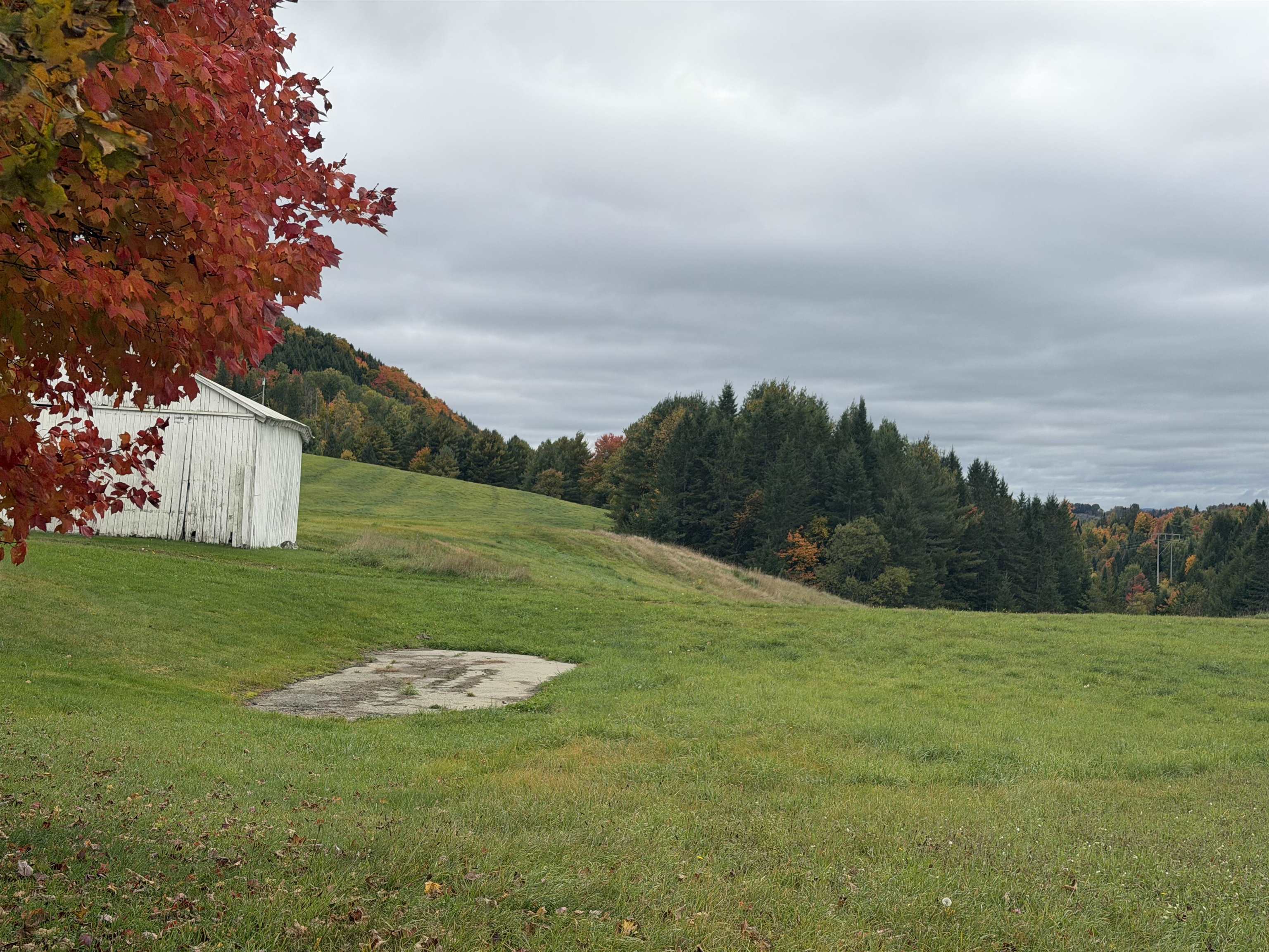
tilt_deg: +2.2
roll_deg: -1.2
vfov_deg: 30.3
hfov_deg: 39.7
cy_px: 476
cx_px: 634
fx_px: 1760
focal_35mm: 48
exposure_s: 1/5208
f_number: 1.78
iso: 80
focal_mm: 6.76
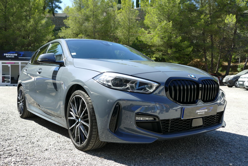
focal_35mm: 34
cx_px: 124
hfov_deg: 55.8
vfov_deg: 38.9
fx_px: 234
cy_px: 83
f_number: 3.1
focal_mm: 12.38
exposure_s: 1/640
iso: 125
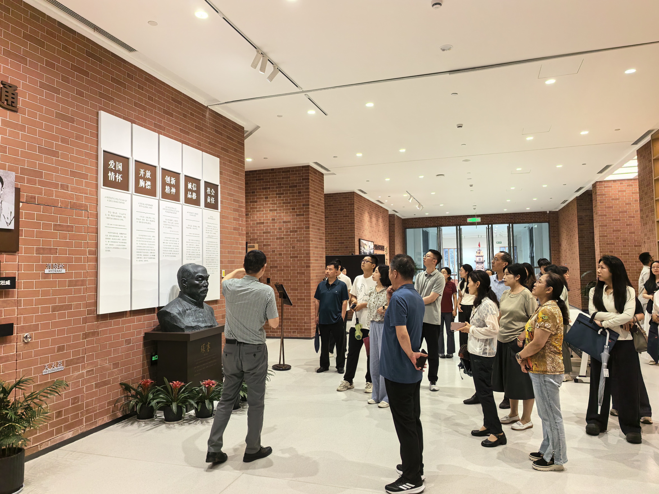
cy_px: 247
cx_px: 330
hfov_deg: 71.6
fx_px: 457
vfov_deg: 56.8
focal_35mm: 24
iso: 80
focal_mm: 8.5
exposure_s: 1/100
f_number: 1.6
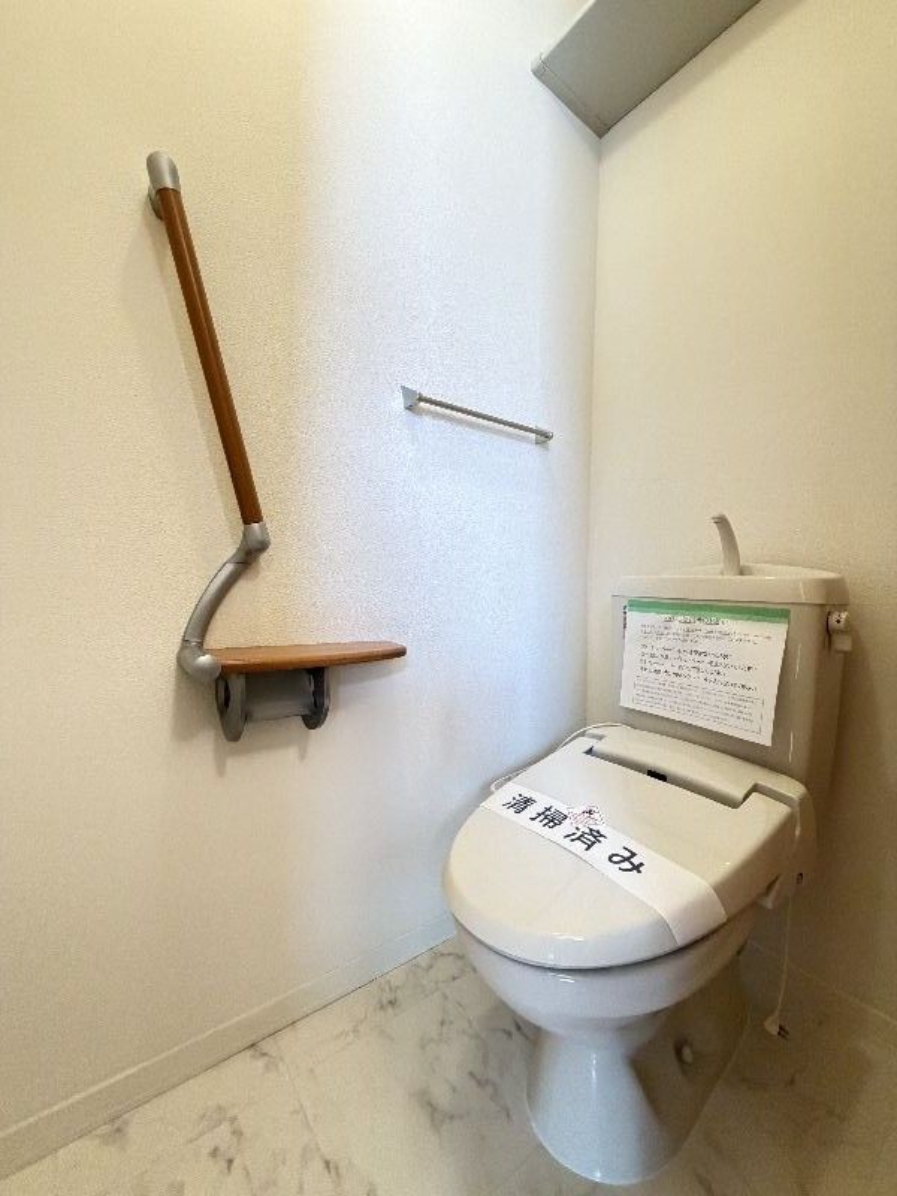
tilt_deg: -2.0
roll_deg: -1.0
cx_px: 448
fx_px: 484
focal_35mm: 14
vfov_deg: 102.1
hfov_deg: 85.7
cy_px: 598
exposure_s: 1/50
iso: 640
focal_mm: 2.22
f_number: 2.2
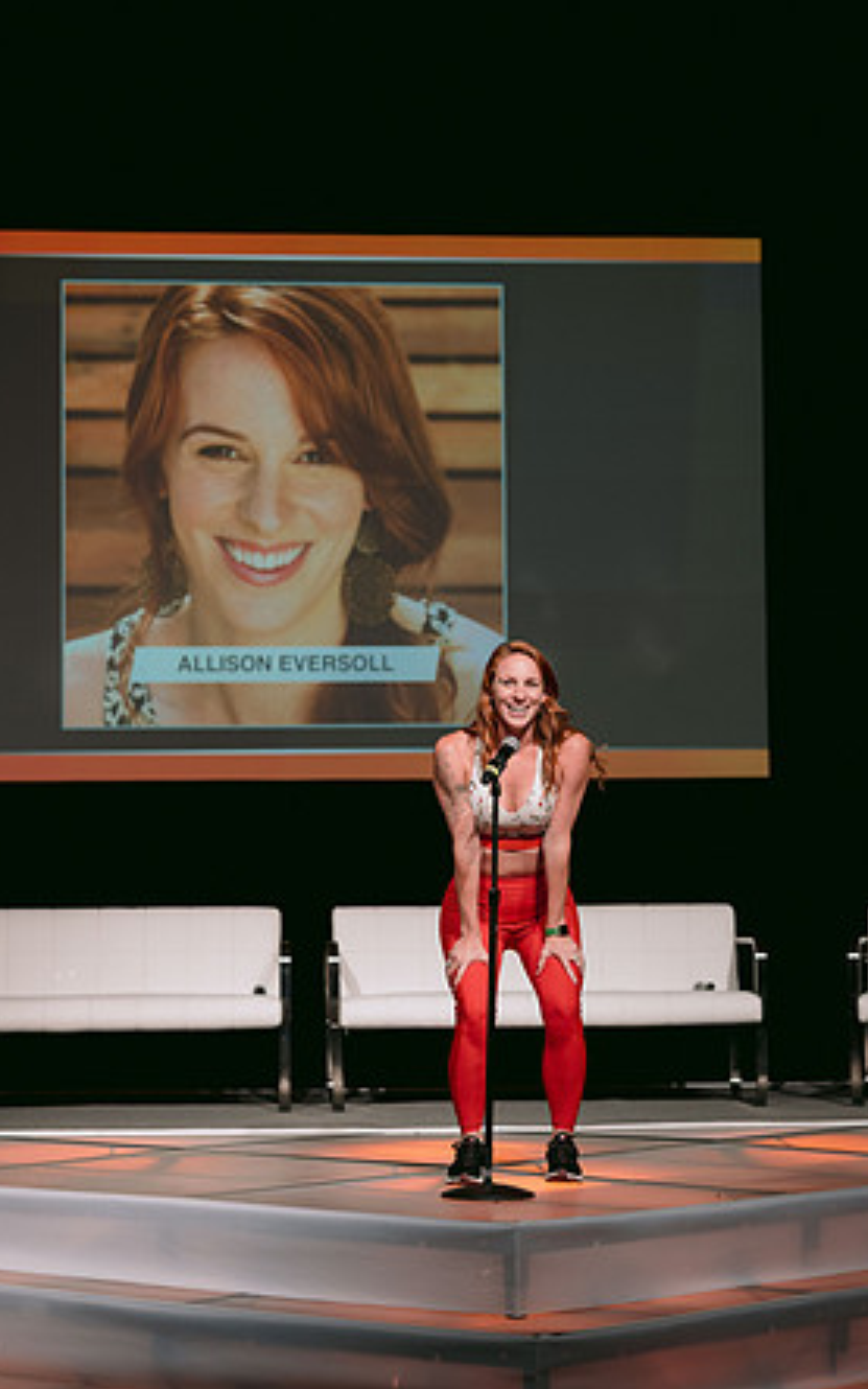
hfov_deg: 14.9
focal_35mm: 88
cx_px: 454
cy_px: 693
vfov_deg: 23.6
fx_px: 3330
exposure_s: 1/250
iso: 400
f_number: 2.8
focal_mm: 85
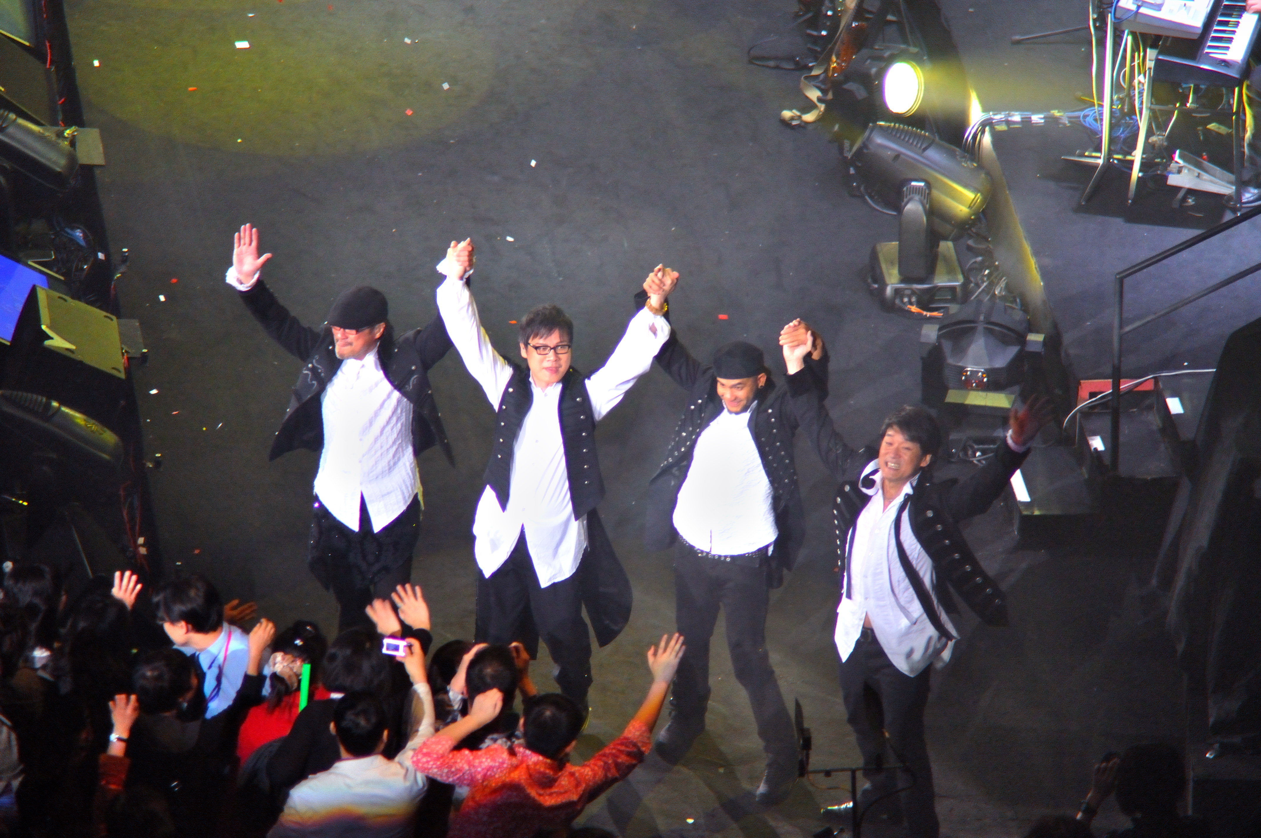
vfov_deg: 4.7
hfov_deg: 7.1
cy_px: 419
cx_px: 630
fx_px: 10233
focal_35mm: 292
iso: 2000
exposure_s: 1/250
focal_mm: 195
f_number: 4.8
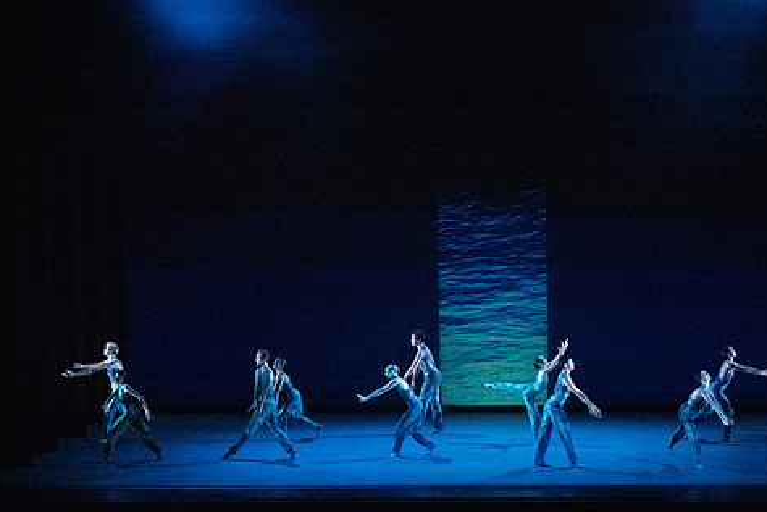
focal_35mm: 122
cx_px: 459
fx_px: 2600
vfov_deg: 11.2
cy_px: 233
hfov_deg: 16.8
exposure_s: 1/400
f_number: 5.6
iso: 25600
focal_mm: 100
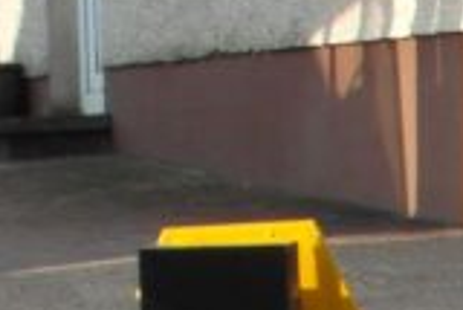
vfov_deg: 4.7
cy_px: 1072
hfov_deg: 7.1
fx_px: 3514
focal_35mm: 273
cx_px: 1085
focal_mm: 6.8
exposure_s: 1/180
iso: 80
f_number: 5.4
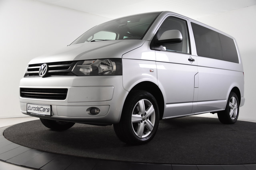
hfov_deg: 49.6
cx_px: 128
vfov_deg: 34.2
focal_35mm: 39
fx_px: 277
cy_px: 85
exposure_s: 1/100
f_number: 5
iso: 1600
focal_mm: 26
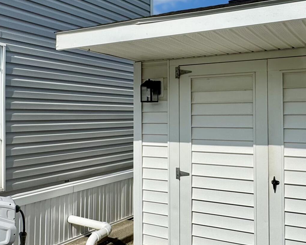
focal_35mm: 40
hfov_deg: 45.6
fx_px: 362
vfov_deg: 37.3
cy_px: 107
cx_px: 177
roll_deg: +0.6
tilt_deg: +2.1
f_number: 2.2
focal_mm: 2.22
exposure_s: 1/3906
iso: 32
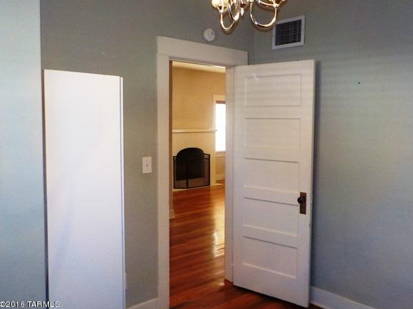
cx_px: 215
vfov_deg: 44.2
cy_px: 153
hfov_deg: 56.8
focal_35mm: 32
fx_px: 382
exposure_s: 1/30
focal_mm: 4.1
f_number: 3.3
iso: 320
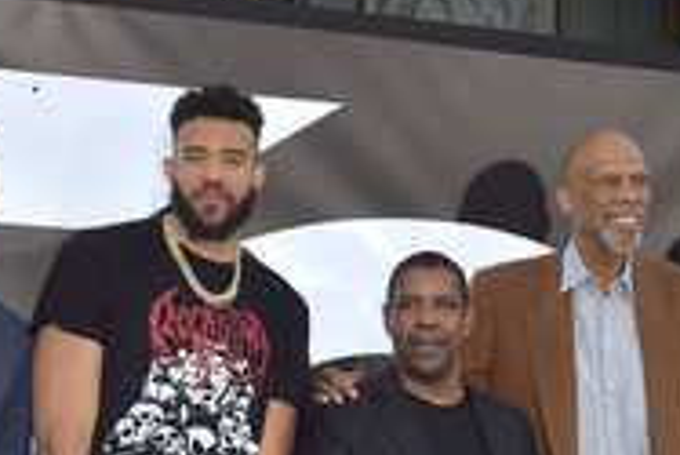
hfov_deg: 26.0
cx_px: 182
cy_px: 488
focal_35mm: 77
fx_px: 1456
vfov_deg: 17.2
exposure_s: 1/200
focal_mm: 32
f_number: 6.3
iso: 250
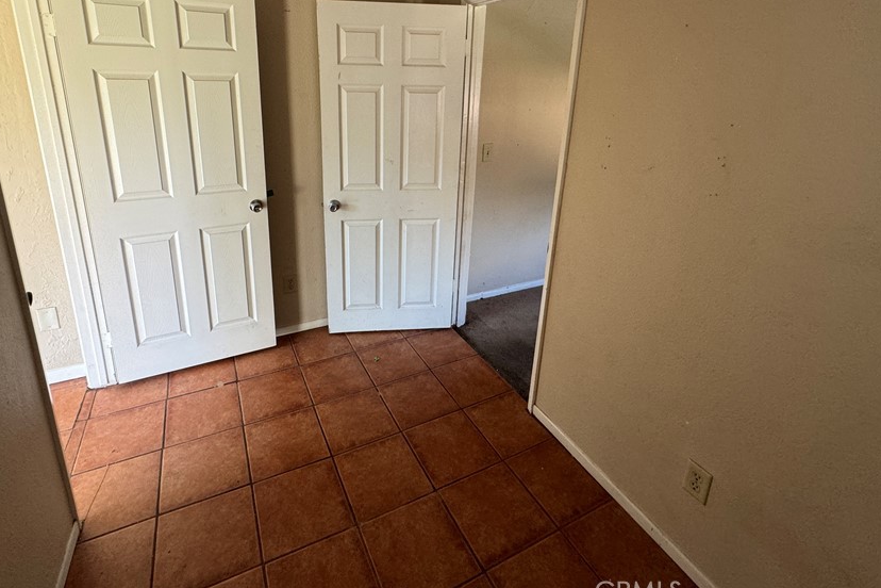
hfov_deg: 89.9
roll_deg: -1.5
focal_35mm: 18
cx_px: 409
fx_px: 440
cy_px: 197
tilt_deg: -14.7
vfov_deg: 65.6
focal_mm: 2.22
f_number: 2.2
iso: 160
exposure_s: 1/60
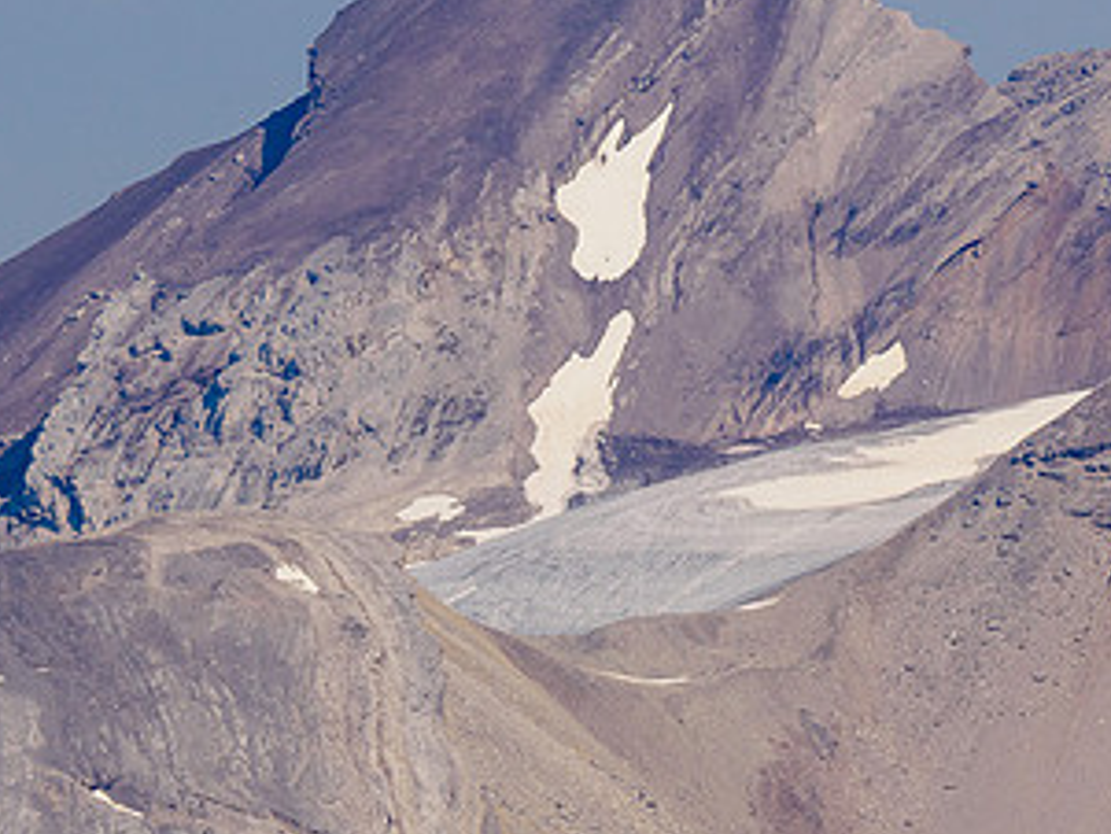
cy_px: 316
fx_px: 11880
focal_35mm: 370
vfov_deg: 4.0
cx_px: 897
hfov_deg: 5.3
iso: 200
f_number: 8
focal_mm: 96
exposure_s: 1/200
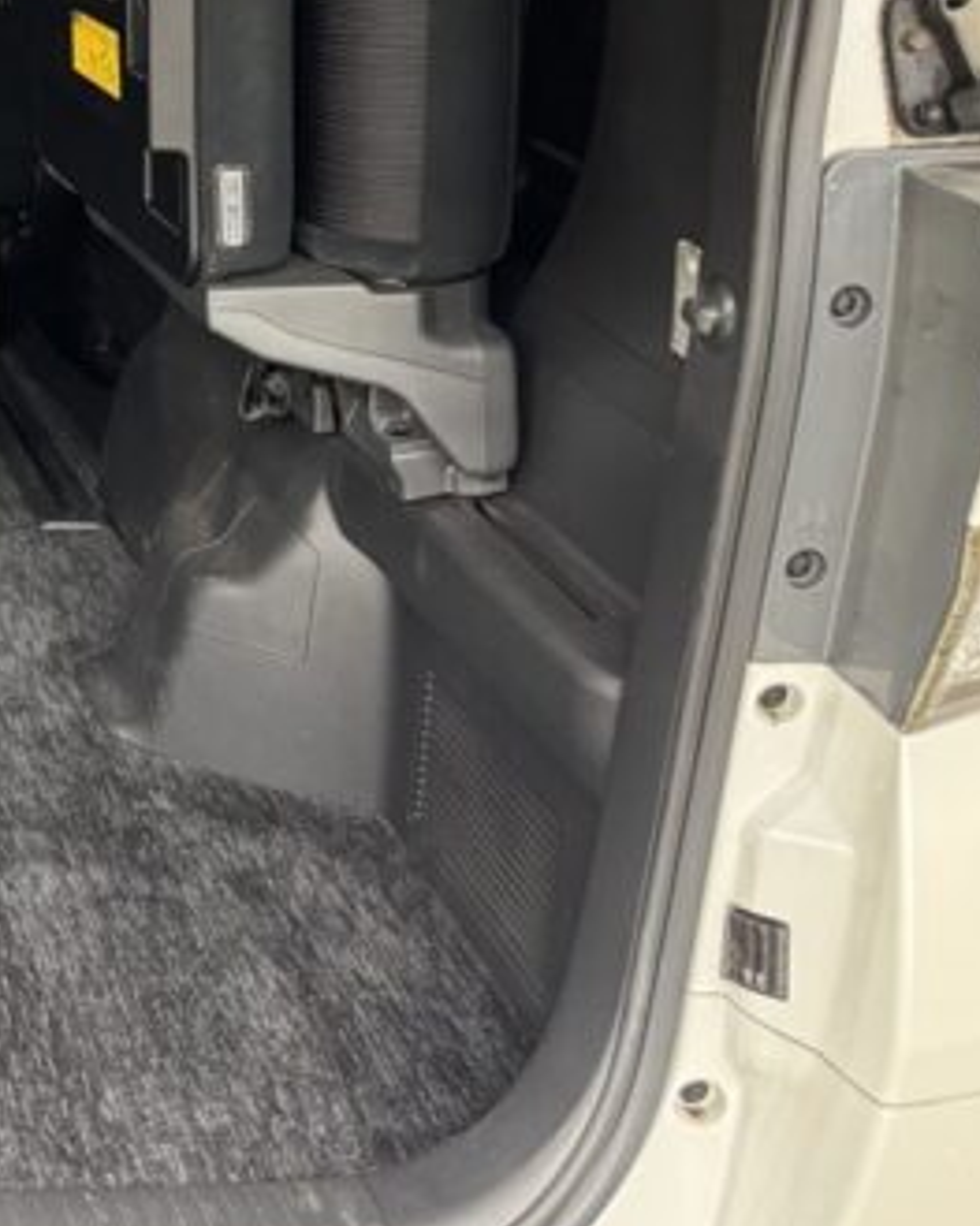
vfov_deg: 31.8
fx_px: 2068
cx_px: -429
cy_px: 179
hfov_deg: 22.6
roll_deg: +1.6
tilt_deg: -14.7
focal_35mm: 57
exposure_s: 1/33
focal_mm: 6.76
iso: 800
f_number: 1.78
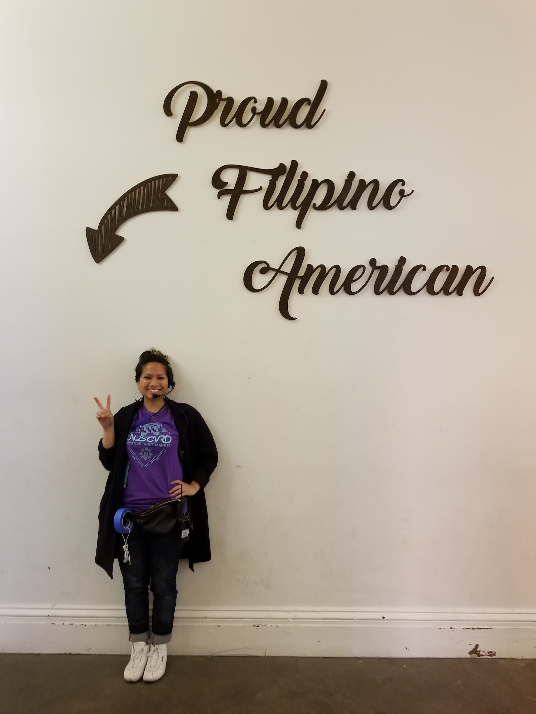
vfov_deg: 67.3
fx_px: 537
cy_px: 357
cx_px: 268
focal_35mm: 26
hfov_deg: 53.1
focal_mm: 4.25
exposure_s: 1/12
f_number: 1.7
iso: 200
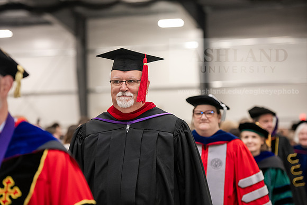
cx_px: 154
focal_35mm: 120
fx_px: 1024
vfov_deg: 11.4
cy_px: 102
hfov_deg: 17.1
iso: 2500
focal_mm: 120
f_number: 3.5
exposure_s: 1/200
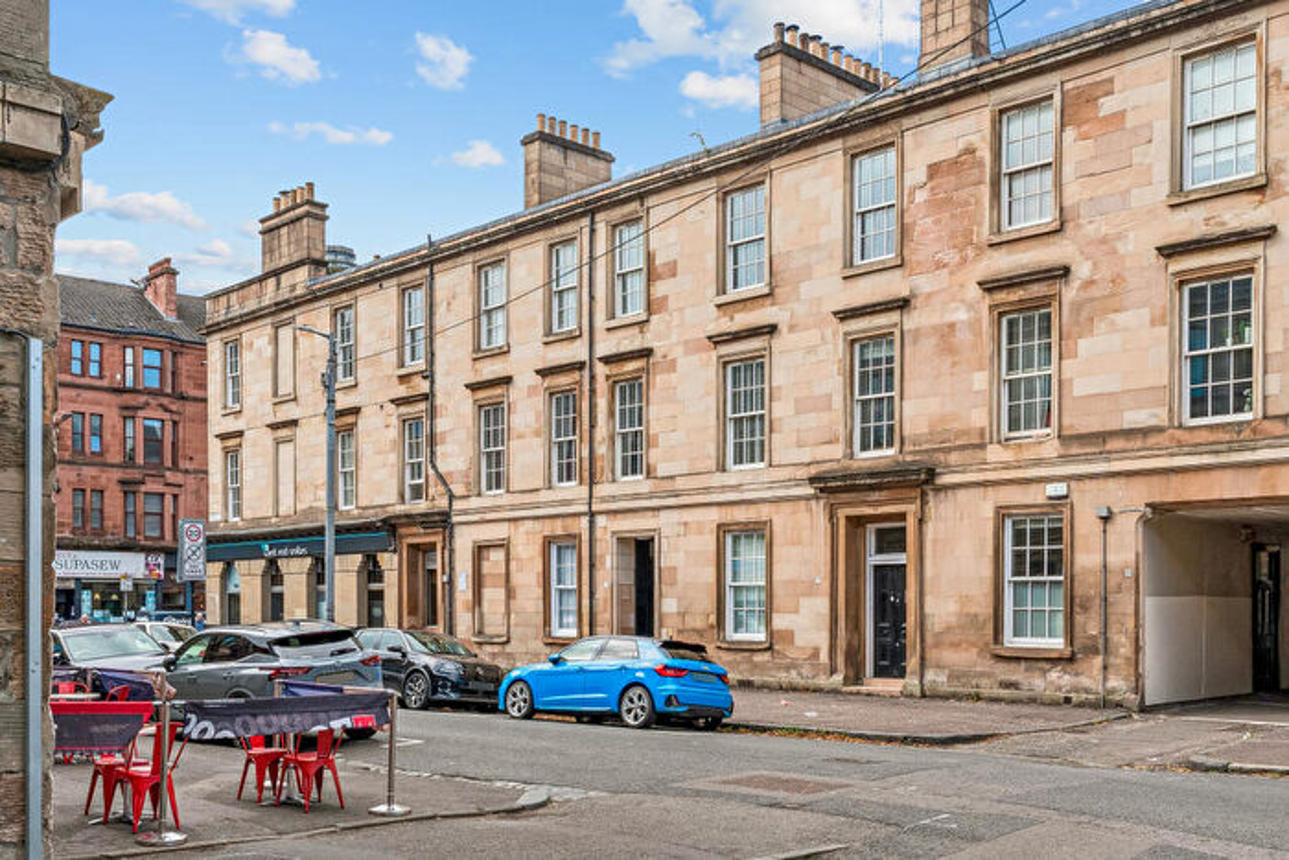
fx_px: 1289
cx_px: 644
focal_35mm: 36
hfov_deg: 53.1
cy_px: 430
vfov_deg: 36.9
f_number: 18
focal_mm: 24
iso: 320
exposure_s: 1/100
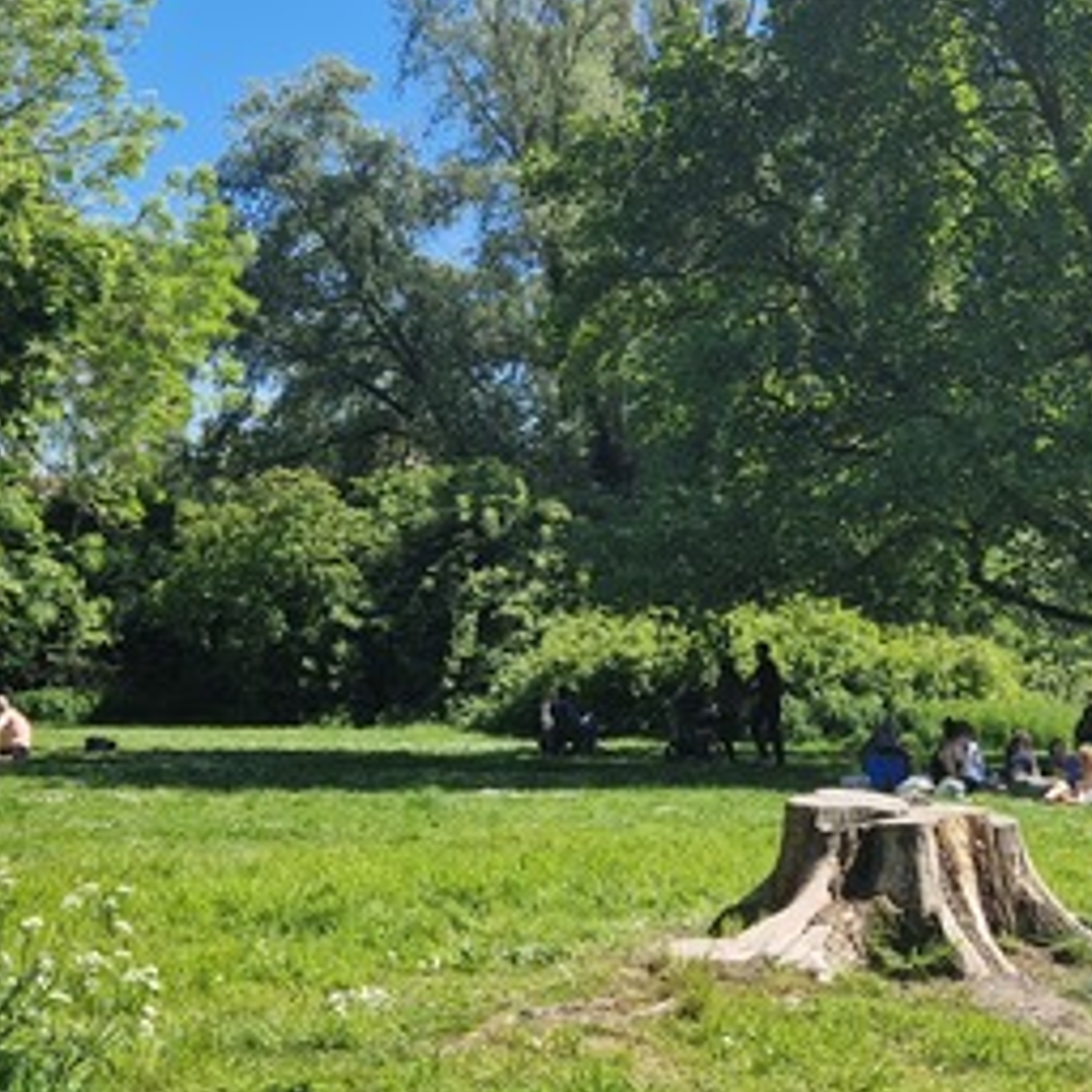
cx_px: 736
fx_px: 1892
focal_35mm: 53
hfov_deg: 31.9
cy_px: 427
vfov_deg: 32.1
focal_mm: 5.4
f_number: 1.8
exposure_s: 1/1148
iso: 50
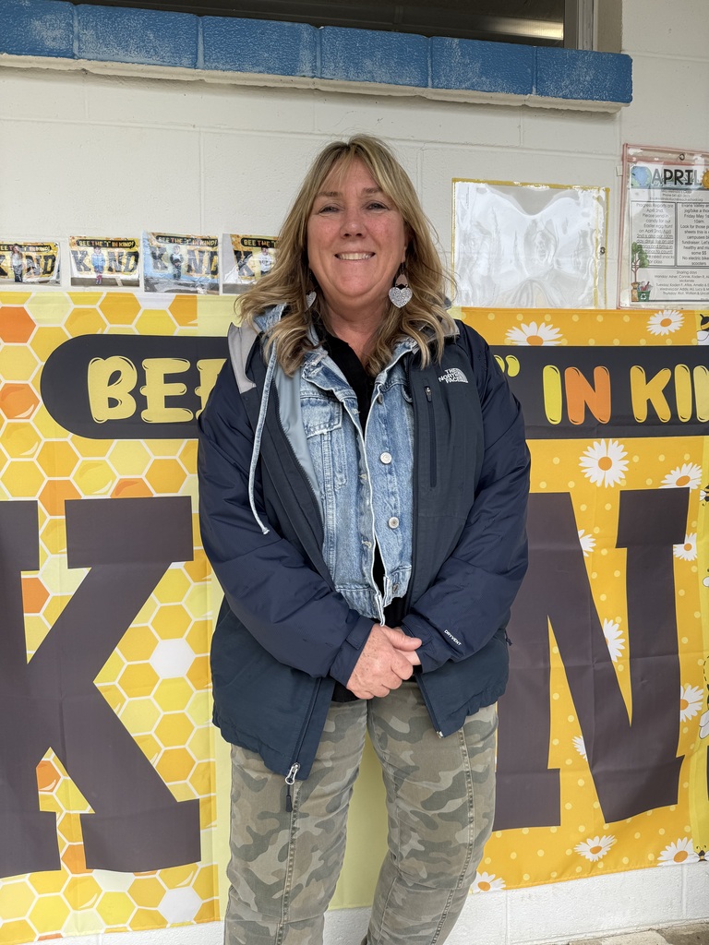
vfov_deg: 71.6
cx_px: 354
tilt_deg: -4.8
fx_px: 655
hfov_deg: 56.8
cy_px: 472
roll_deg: +1.2
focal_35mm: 24
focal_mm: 6.76
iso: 80
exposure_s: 1/1361
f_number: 1.78
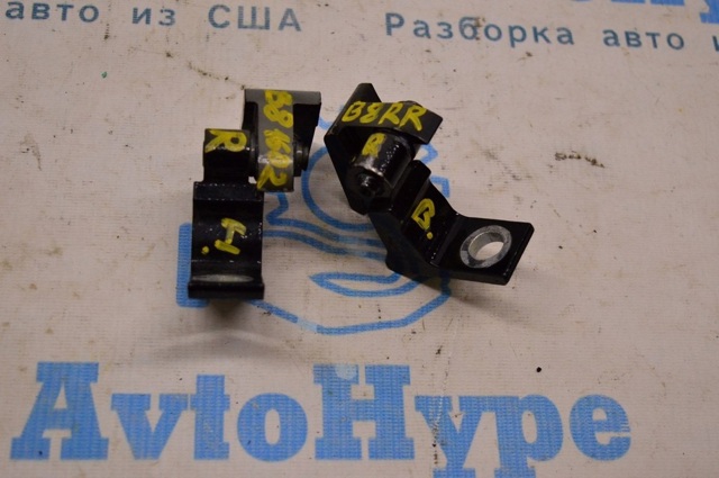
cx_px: 360
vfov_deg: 23.7
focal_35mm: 57
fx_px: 1137
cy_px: 239
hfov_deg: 35.1
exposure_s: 1/400
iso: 1600
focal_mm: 38
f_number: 4.8
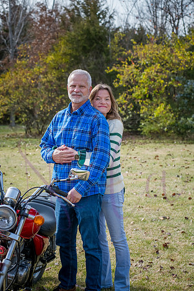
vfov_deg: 25.4
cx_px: 97
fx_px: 647
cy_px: 146
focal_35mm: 80
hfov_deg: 17.1
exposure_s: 1/1000
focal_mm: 80
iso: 400
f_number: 5.6
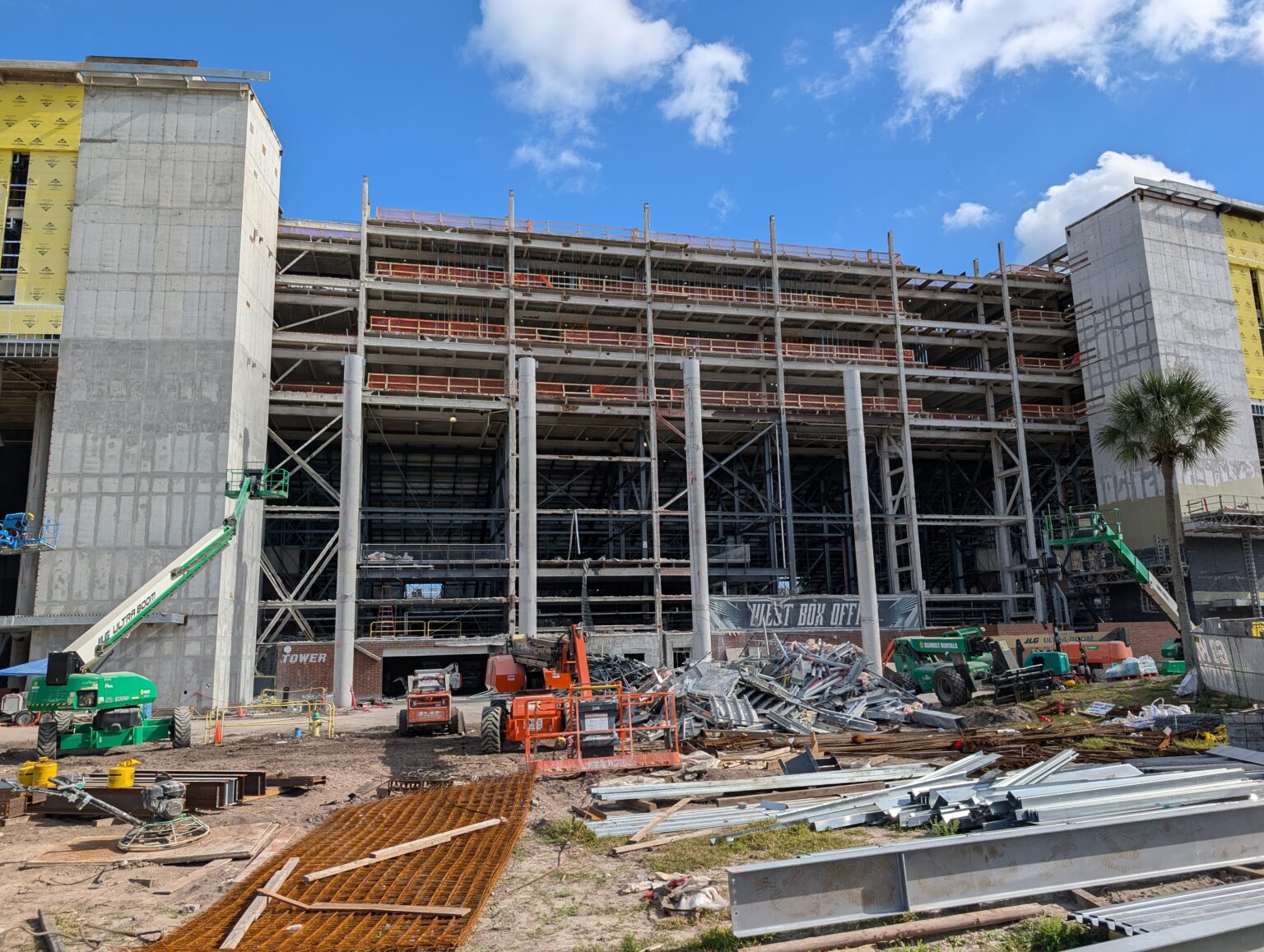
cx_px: 632
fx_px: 878
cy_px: 476
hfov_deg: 71.5
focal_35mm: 24
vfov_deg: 56.9
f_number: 1.68
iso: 18
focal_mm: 6.9
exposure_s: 1/1346
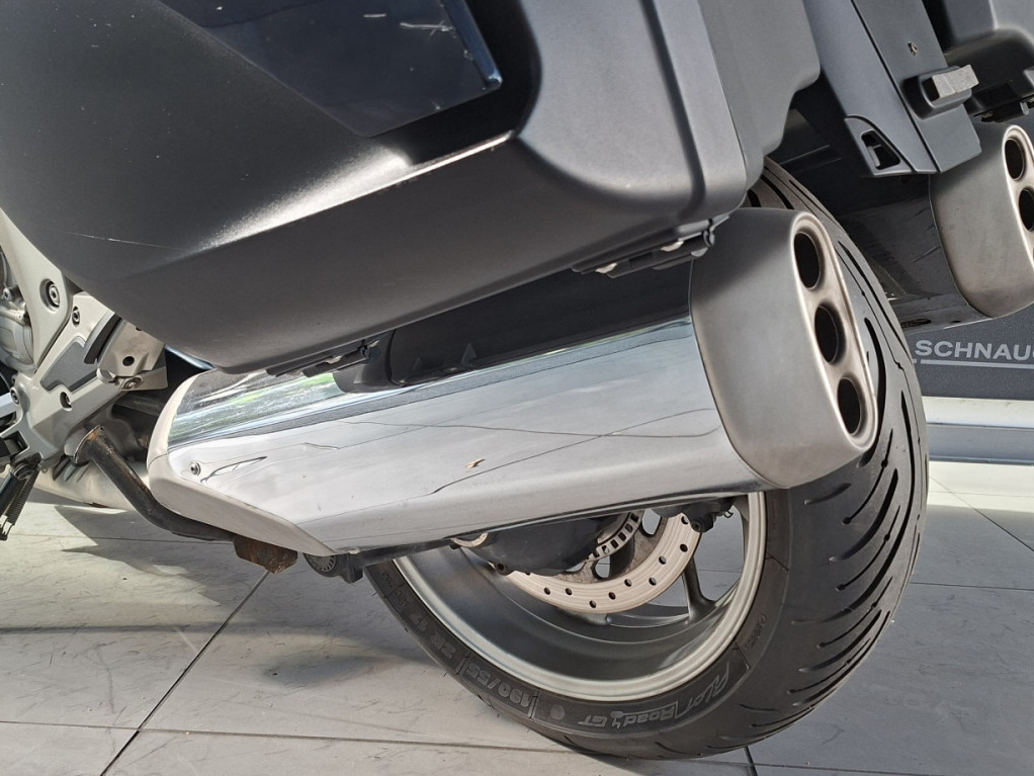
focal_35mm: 36
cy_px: 403
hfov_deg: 51.3
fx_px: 1076
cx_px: 511
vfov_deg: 39.7
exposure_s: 1/120
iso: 125
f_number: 1.8
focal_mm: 5.54
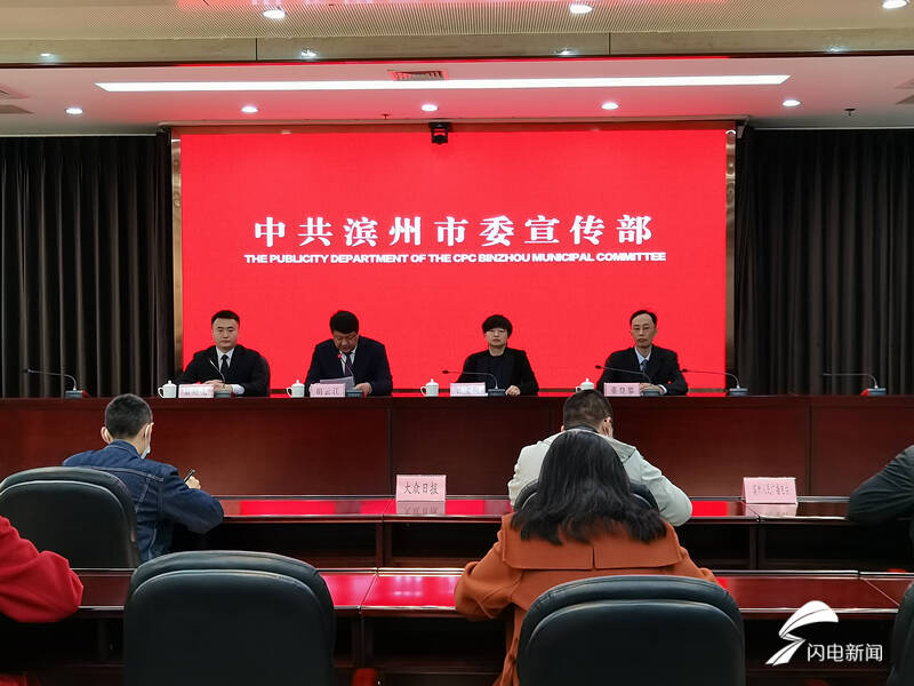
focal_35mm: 43
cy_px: 343
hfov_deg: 43.9
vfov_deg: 33.6
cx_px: 457
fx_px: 1135
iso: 200
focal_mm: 4.94
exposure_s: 1/50
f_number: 1.9
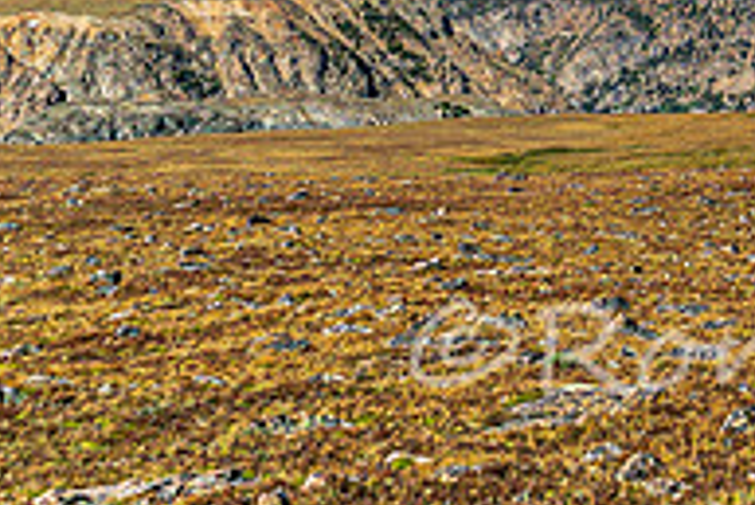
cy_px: -217
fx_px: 1763
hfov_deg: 22.5
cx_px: 876
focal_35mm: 84
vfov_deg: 15.2
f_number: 7.1
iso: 400
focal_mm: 28
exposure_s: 1/3200
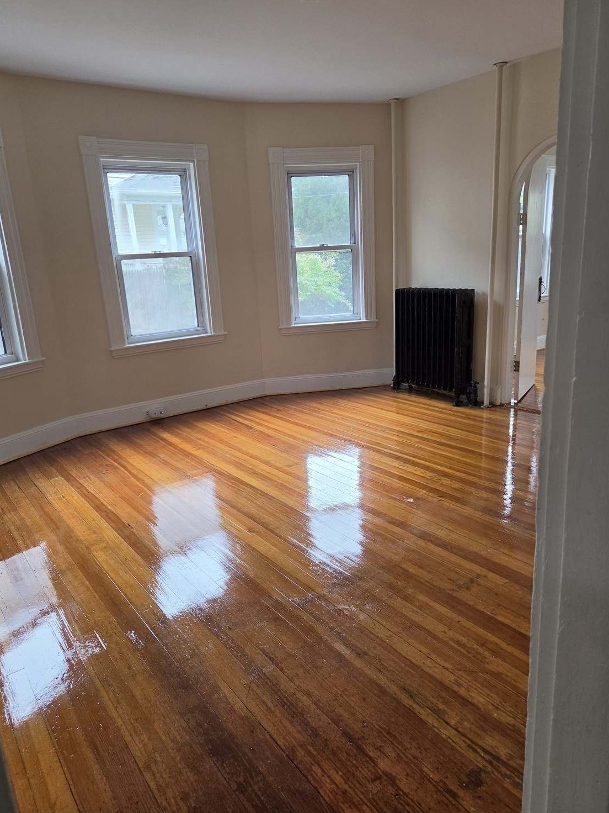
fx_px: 563
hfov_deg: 56.8
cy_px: 404
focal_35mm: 24
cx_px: 299
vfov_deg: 71.6
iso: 160
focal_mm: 5.4
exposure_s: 1/180
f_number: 1.8
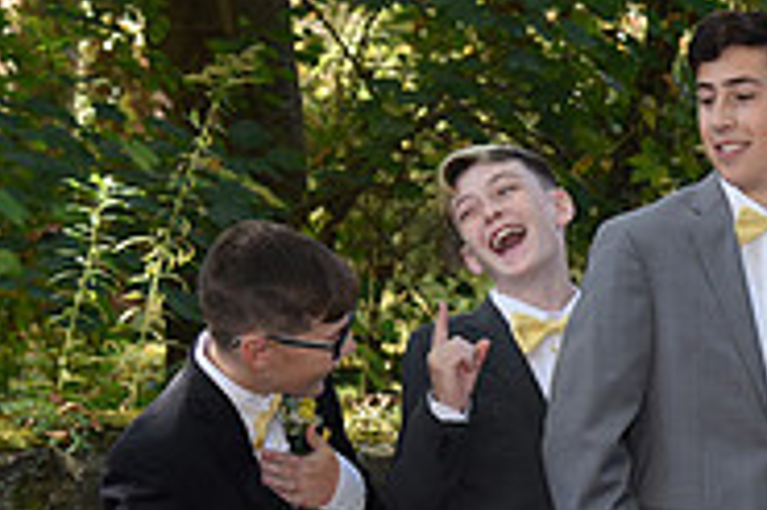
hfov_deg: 12.7
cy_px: 525
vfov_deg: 8.7
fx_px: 3342
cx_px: 1007
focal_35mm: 157
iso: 640
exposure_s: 1/200
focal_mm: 50
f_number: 5.6
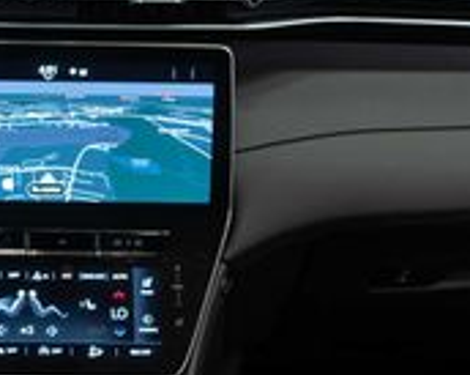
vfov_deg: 15.5
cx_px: 30
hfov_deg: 19.2
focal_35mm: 98
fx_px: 1361
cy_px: 308
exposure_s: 1/40
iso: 640
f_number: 3.2
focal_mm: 28
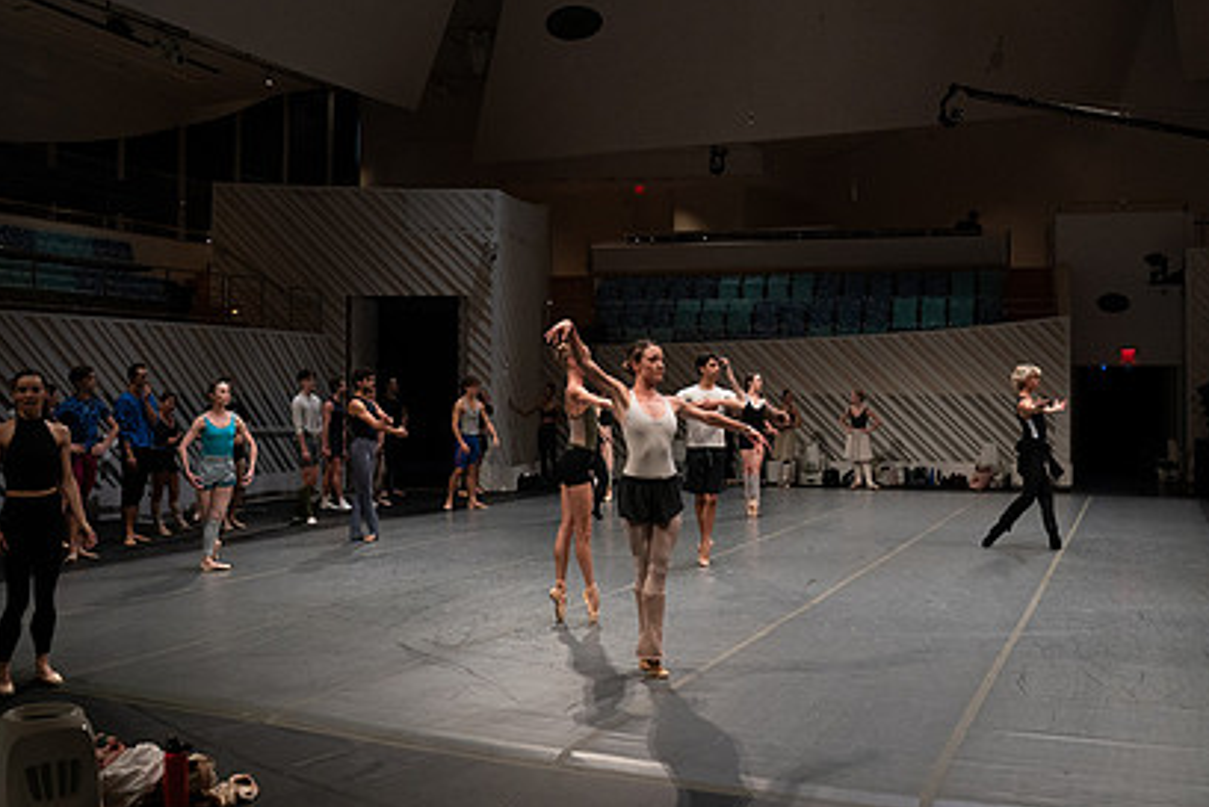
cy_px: 395
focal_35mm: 34
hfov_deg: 55.7
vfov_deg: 38.9
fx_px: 1142
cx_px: 644
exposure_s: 1/400
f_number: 4
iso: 3200
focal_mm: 24
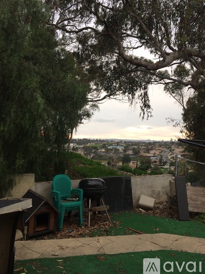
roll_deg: -1.3
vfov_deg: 60.0
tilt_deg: +2.0
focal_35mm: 30
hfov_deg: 46.7
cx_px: 106
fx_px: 237
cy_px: 134
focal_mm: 4.15
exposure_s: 1/60
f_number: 2.2
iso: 50
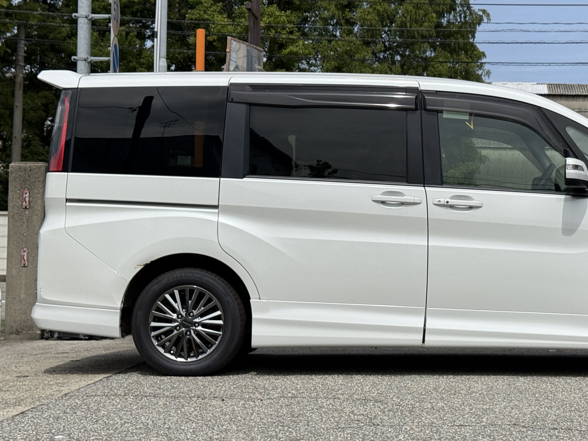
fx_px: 1257
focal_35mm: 74
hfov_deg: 26.1
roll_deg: -1.1
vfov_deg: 19.9
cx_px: 420
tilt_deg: +2.0
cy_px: 206
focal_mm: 6.76
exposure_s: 1/11364
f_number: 1.78
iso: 64
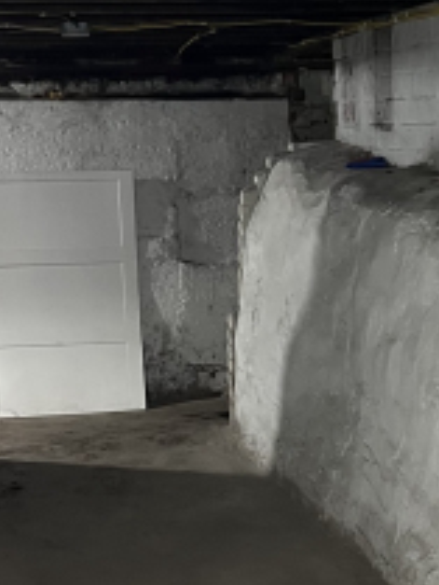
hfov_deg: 17.7
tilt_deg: -10.7
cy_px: 438
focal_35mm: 83
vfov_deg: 23.3
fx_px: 1402
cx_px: 296
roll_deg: +1.8
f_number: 1.5
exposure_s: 1/40
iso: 500
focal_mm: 5.7
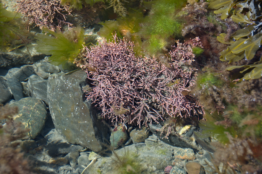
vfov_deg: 9.6
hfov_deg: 14.4
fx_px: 1035
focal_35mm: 142
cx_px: 131
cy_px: 87
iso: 400
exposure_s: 1/250
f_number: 5.3
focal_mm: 95
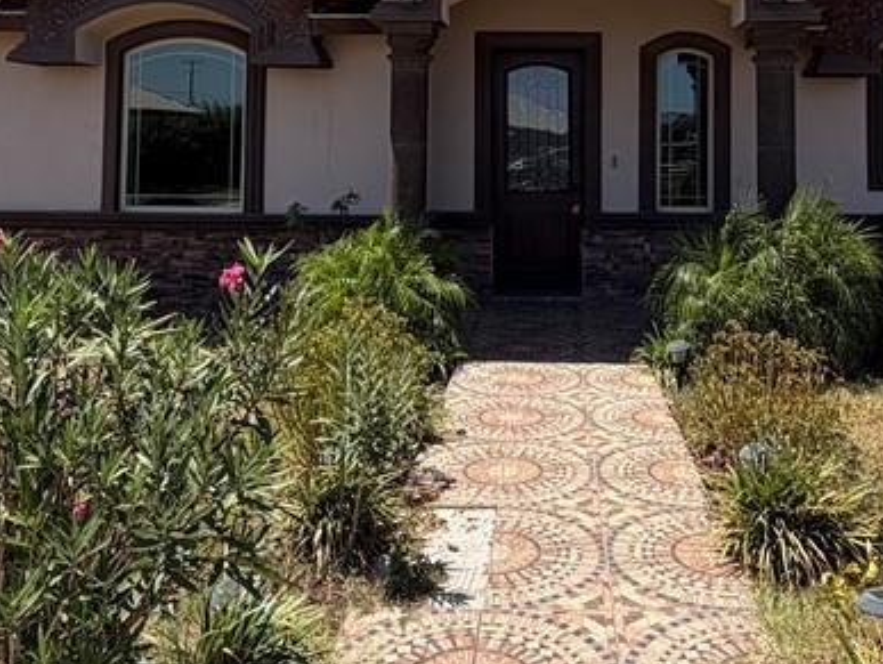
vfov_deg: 36.7
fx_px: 945
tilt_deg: +3.1
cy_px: 91
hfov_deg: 49.7
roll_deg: +0.2
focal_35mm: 37
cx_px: 541
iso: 25
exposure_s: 1/770
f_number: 2.2
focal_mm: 2.22
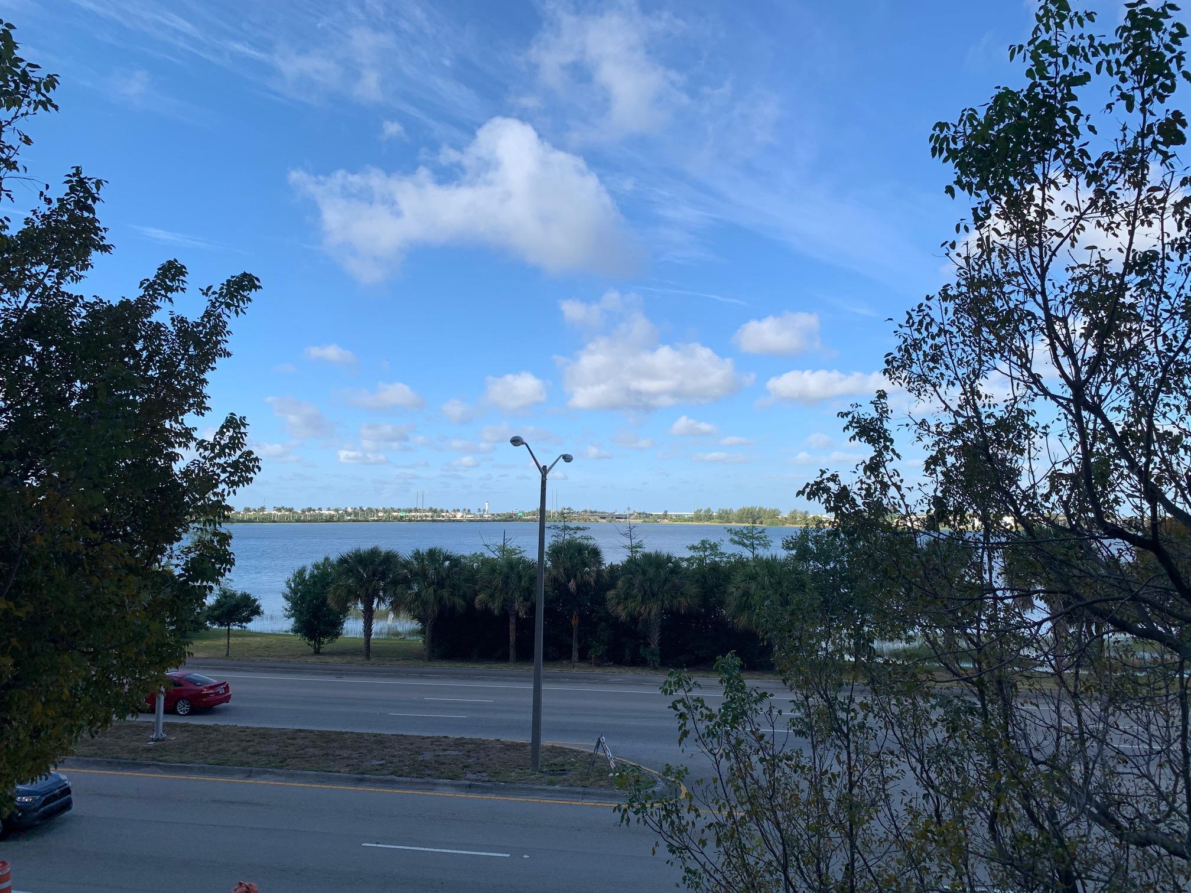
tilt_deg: +2.6
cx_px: 596
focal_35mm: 26
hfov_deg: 67.3
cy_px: 446
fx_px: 895
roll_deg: -0.6
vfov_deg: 53.1
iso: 25
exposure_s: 1/1992
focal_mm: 4.25
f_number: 1.8
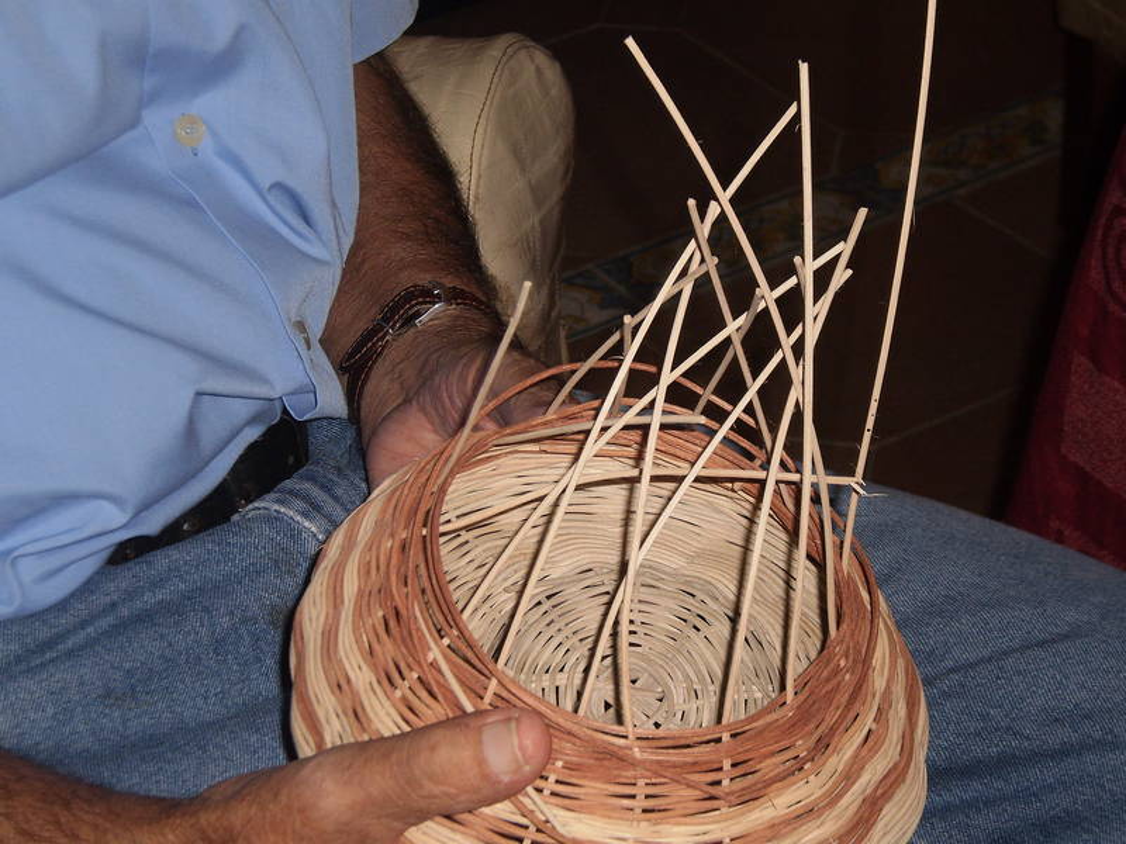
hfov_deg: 20.0
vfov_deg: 15.1
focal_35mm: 98
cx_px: 563
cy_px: 422
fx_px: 3188
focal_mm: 17.3
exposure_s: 1/80
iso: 125
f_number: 5.7
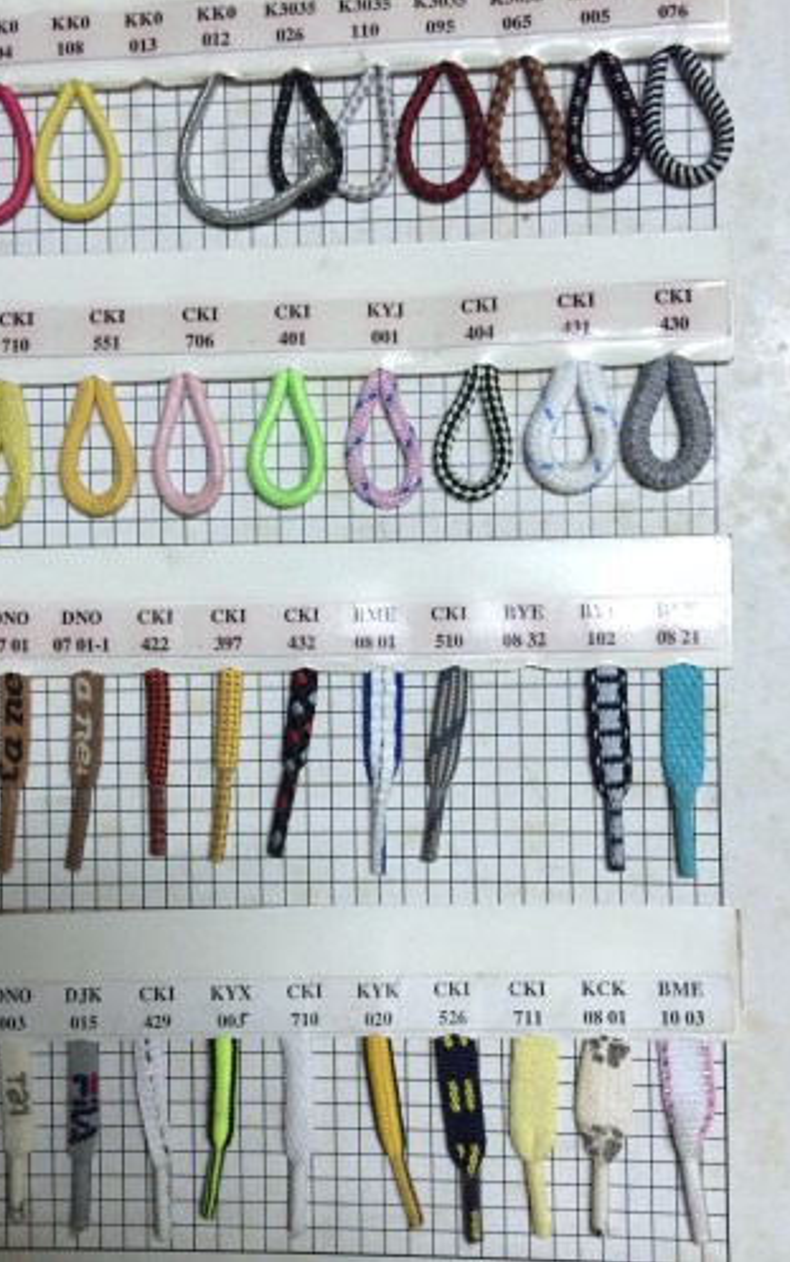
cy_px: 630
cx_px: 377
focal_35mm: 32
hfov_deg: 39.5
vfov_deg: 59.6
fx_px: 1101
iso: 160
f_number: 2.2
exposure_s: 1/33
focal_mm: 4.12
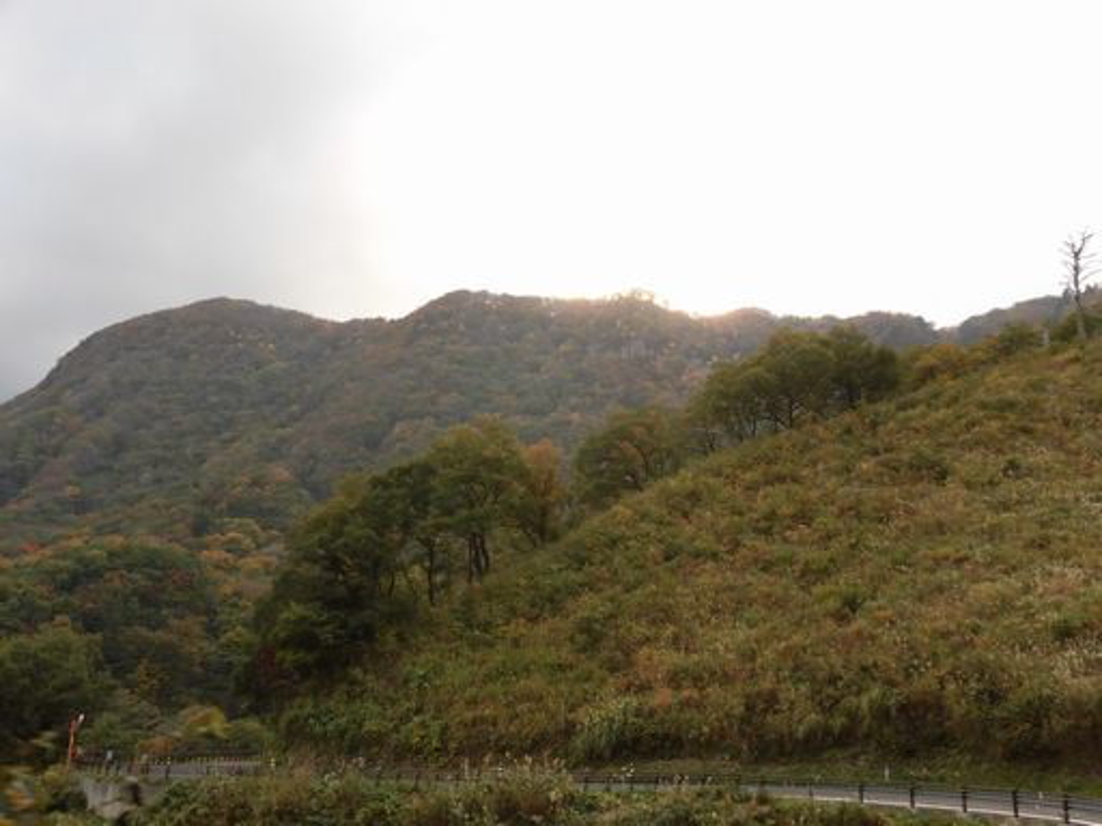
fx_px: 1019
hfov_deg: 56.8
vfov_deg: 44.2
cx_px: 551
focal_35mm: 32
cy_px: 413
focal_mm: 5.81
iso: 100
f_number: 3.5
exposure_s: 1/200
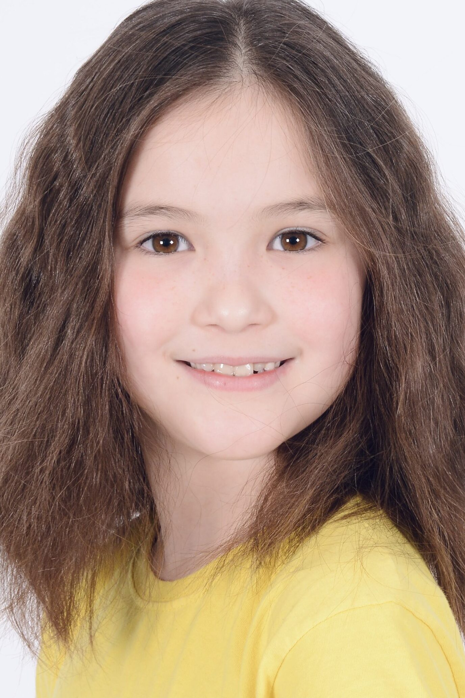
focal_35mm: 50
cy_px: 349
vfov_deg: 39.6
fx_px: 970
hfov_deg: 27.0
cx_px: 232
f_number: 10
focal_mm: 50
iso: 400
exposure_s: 1/125
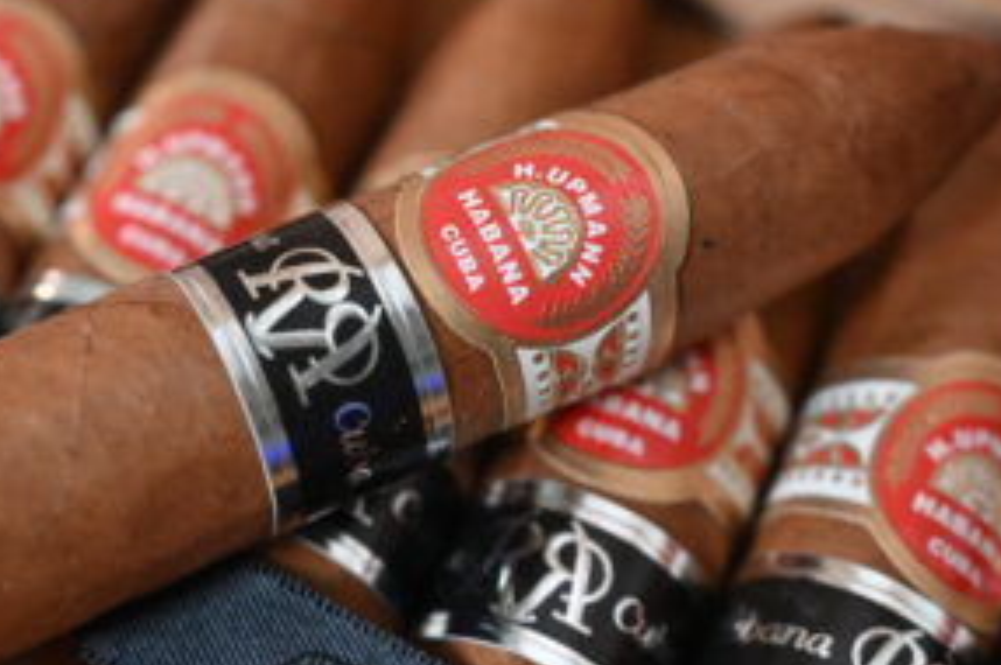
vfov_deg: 12.7
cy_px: 142
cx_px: 410
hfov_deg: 19.1
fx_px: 2972
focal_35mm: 107
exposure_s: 1/125
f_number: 4
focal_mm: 51
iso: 1600
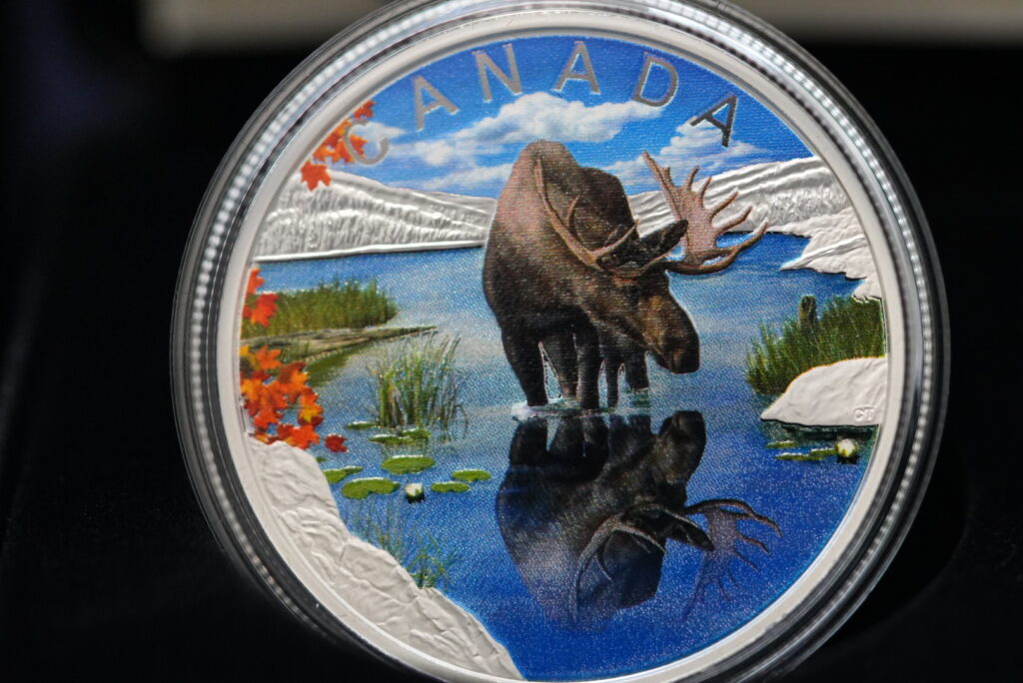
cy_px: 342
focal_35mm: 135
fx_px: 3838
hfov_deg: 15.2
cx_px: 512
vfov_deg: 10.2
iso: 2500
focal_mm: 90
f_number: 2.8
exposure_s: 1/160
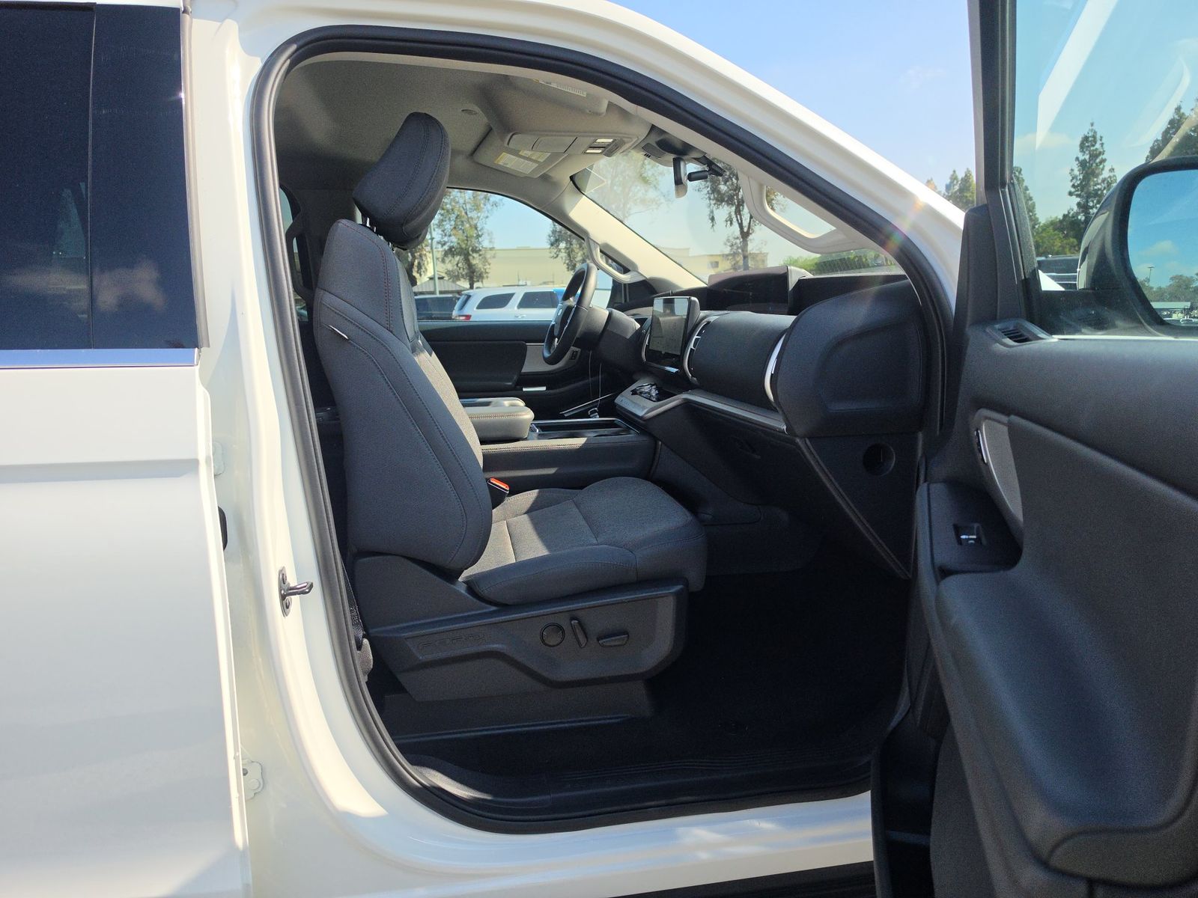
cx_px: 599
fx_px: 796
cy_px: 449
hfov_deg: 73.9
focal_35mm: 23
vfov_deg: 58.9
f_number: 1.4
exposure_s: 1/5151
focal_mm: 6.5
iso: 64
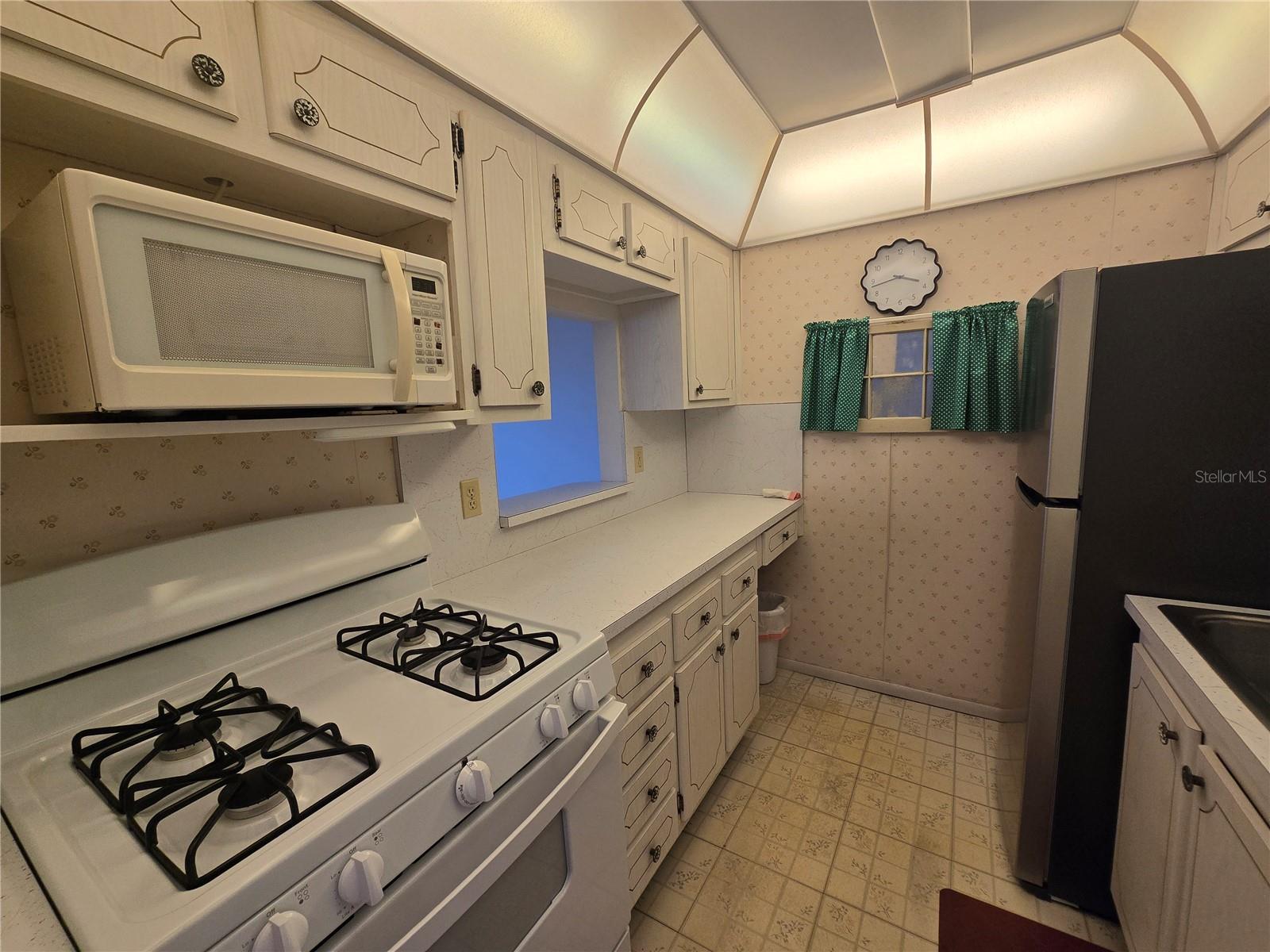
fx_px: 477
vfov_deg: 89.9
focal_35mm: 13
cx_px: 635
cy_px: 476
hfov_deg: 106.2
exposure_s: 1/120
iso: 80
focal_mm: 2.2
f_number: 2.2
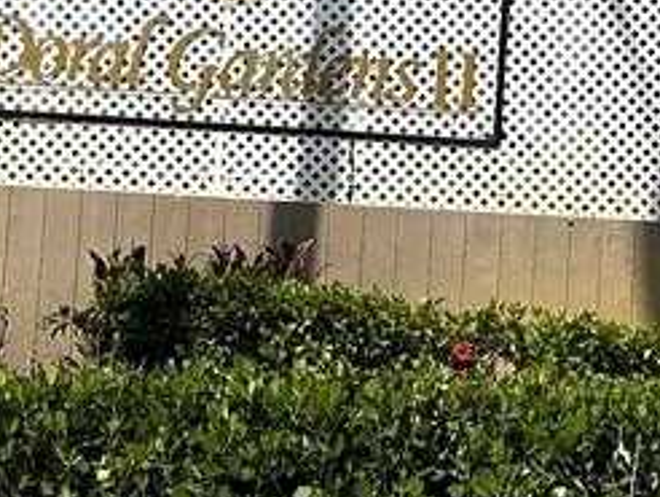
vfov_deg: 8.8
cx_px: 534
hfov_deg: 11.6
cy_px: 107
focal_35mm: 169
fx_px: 3225
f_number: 1.5
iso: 50
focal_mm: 5.7
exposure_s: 1/6993
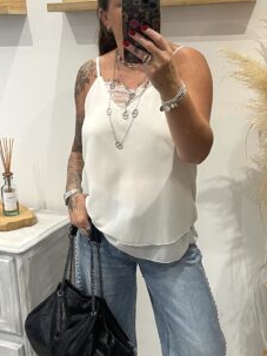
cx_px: 141
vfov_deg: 55.2
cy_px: 200
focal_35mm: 33
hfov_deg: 42.9
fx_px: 340
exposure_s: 1/50
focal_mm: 5.1
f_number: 1.6
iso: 80
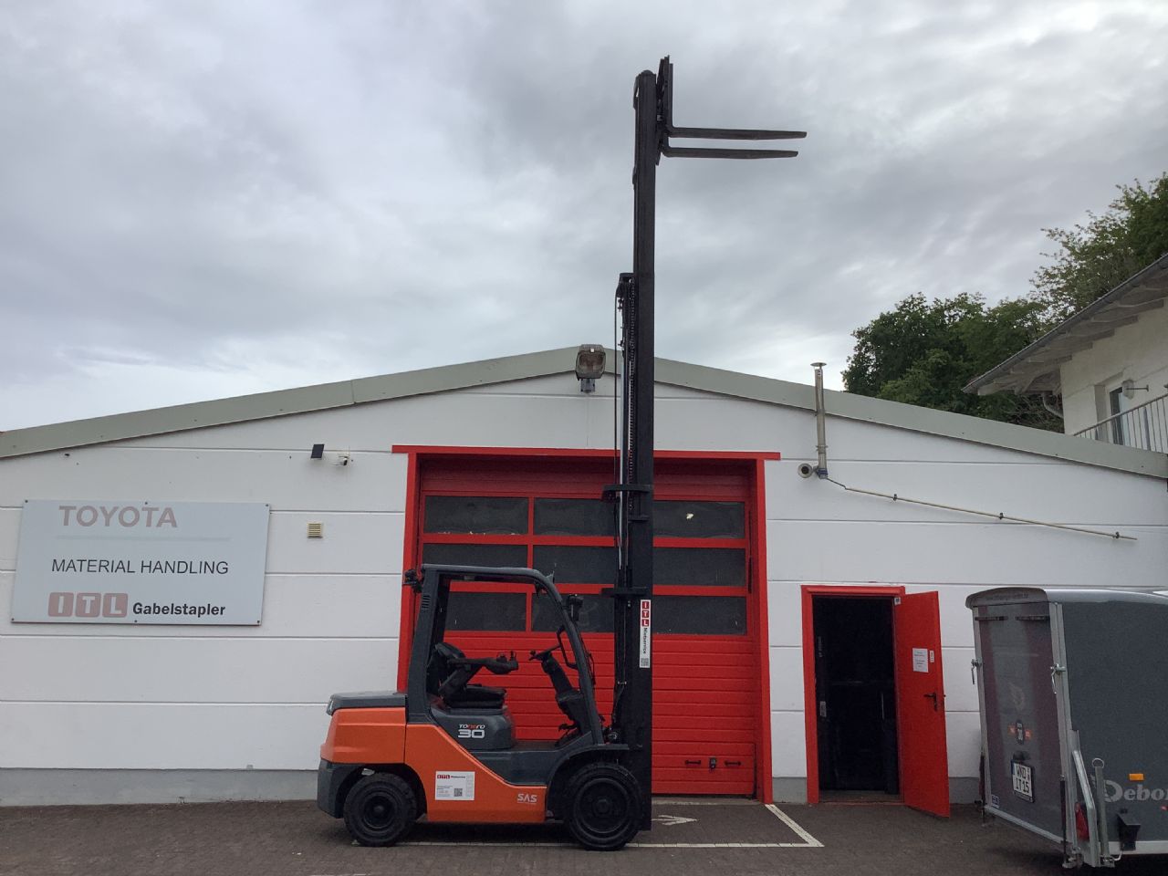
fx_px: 1046
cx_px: 584
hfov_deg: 58.4
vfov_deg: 45.4
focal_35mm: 31
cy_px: 438
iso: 25
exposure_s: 1/1538
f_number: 2.4
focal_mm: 3.3
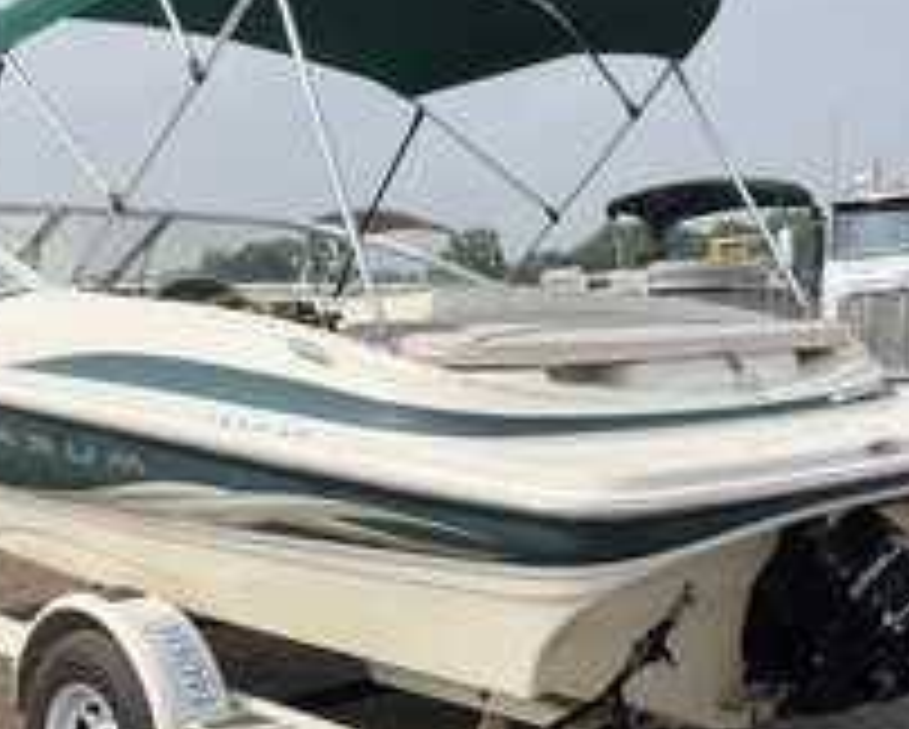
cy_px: 436
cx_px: 396
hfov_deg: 33.5
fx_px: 1508
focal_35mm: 56
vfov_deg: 27.1
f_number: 1.8
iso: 25
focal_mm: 3
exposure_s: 1/2801
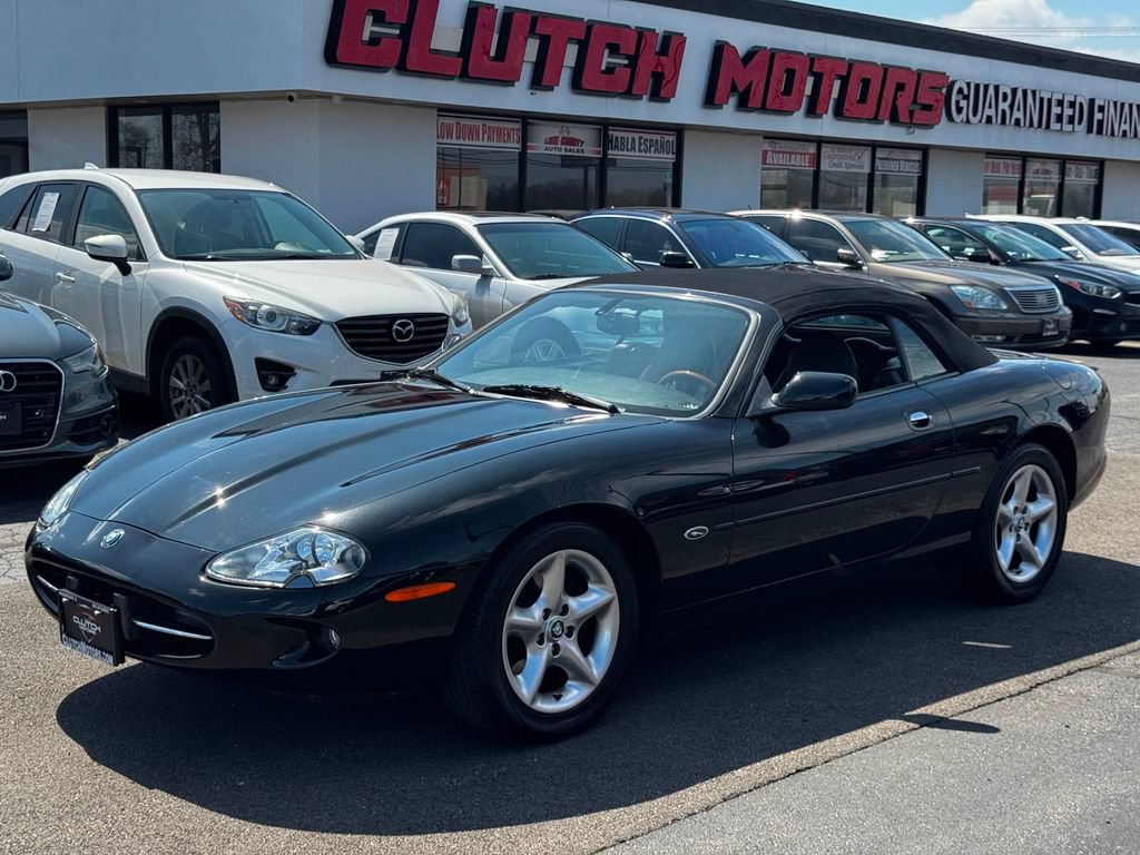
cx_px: 570
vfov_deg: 30.3
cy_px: 428
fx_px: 1581
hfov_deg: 39.7
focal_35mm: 48
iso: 64
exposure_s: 1/2611
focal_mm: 6.76
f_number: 1.78
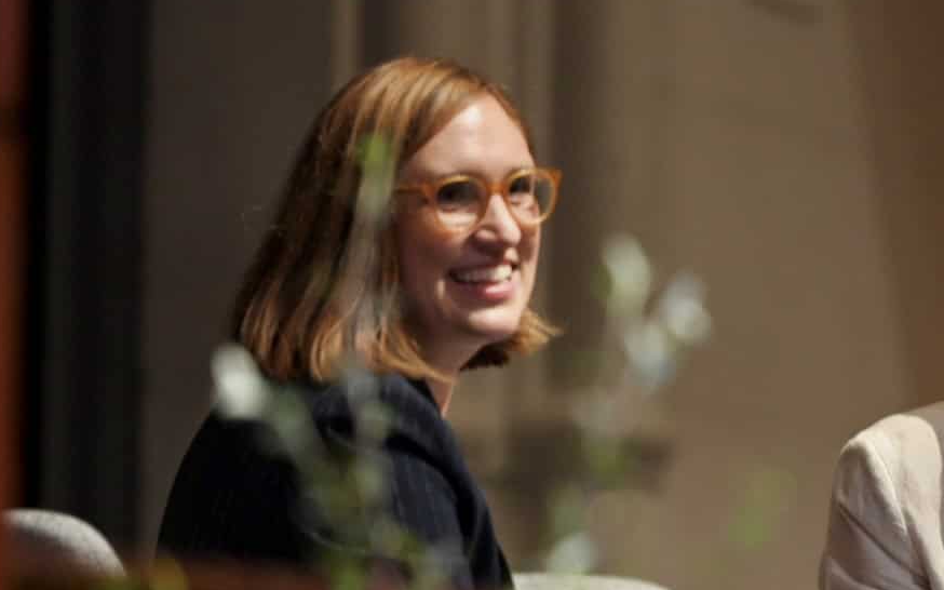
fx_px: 9724
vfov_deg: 3.5
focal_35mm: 378
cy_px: 485
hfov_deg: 5.6
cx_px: 825
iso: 2000
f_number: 2.8
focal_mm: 200
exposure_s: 1/100
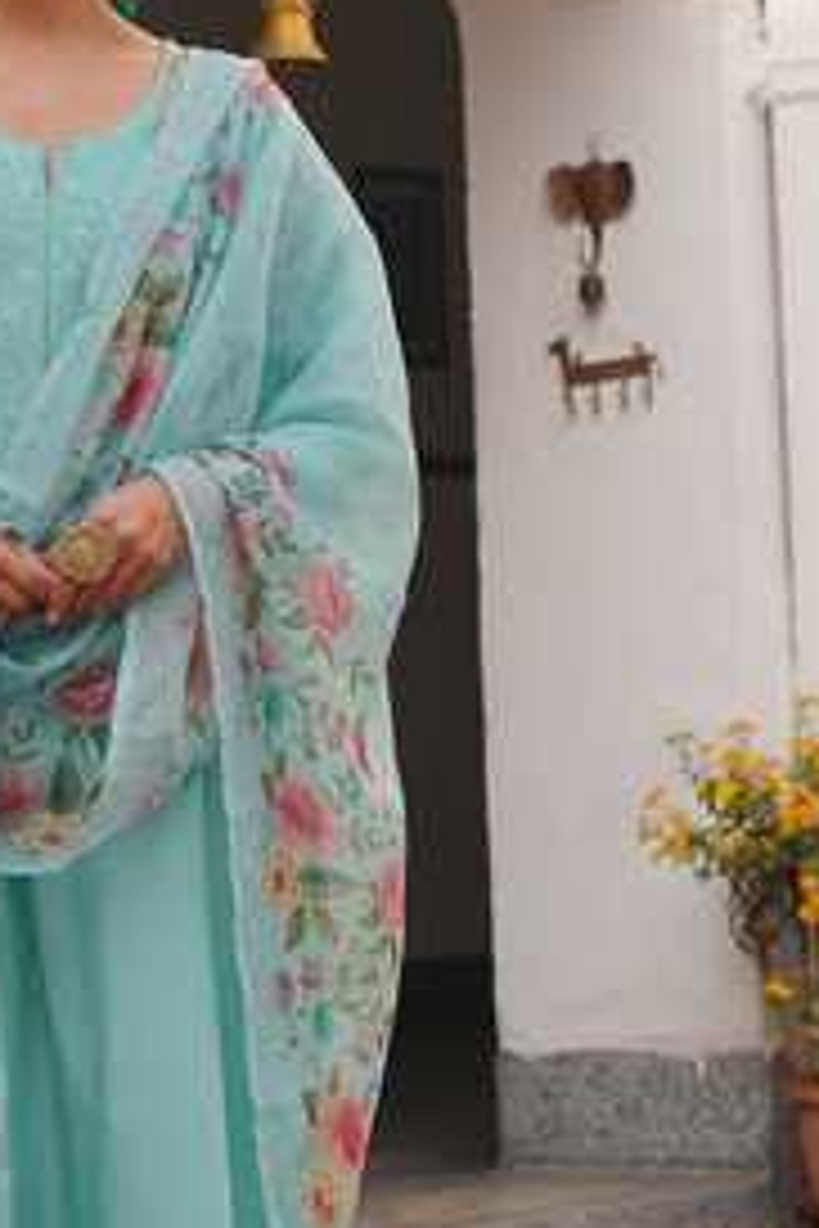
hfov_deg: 14.1
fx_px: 3276
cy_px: 767
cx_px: 112
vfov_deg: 21.2
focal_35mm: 96
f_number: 5
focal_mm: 50
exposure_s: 1/320
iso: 400
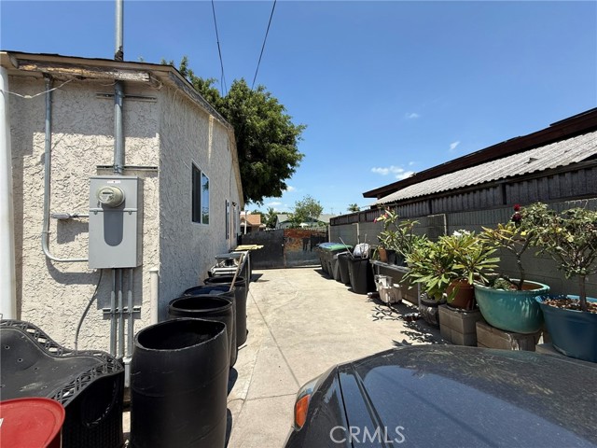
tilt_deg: +1.6
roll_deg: +1.2
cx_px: 298
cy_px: 224
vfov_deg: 85.7
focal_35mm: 14
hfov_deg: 102.1
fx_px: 241
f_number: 2.2
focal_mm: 2.22
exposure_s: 1/1848
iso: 50
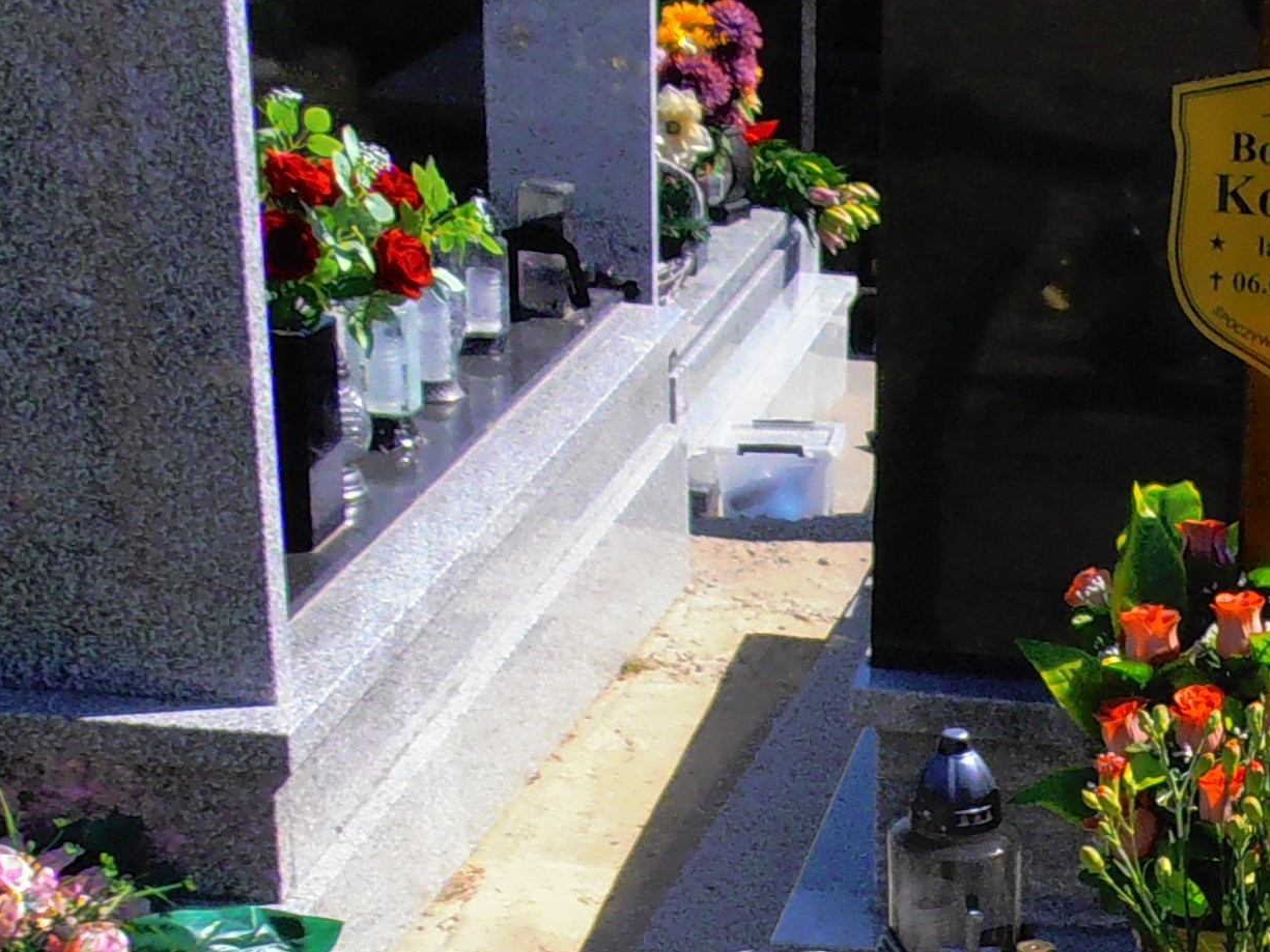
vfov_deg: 16.9
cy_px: 1100
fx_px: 3082
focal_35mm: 84
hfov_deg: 21.4
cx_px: 1573
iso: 80
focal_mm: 4.2
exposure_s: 1/1250
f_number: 3
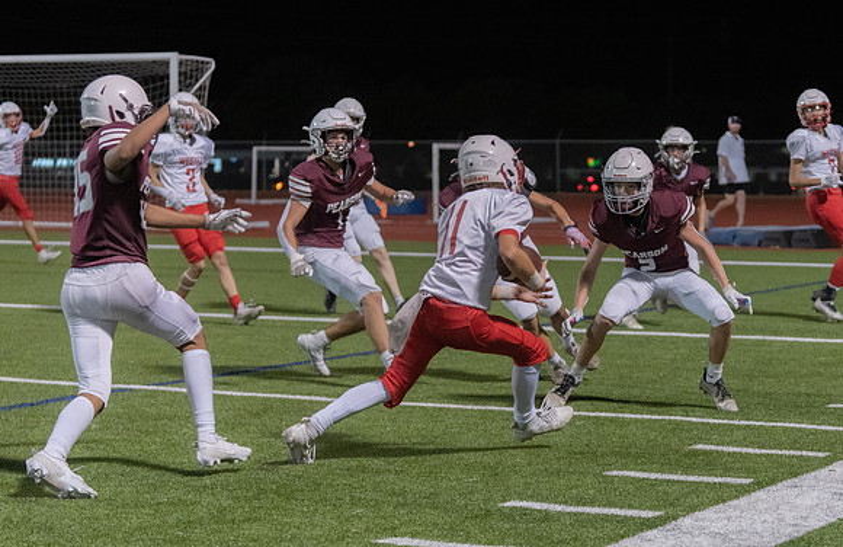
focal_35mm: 98
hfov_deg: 20.9
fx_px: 2271
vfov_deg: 13.7
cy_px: 240
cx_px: 584
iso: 4000
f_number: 2.8
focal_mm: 70
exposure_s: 1/1000
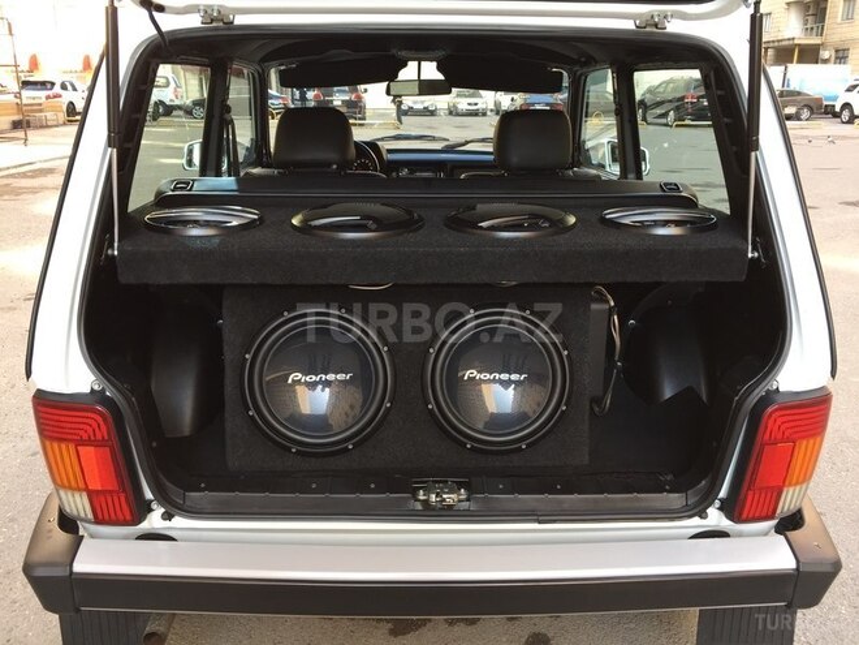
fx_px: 720
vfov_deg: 48.2
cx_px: 430
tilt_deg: -17.1
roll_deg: +0.8
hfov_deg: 61.7
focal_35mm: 29
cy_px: 322
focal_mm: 4.15
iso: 40
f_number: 2.2
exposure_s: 1/100
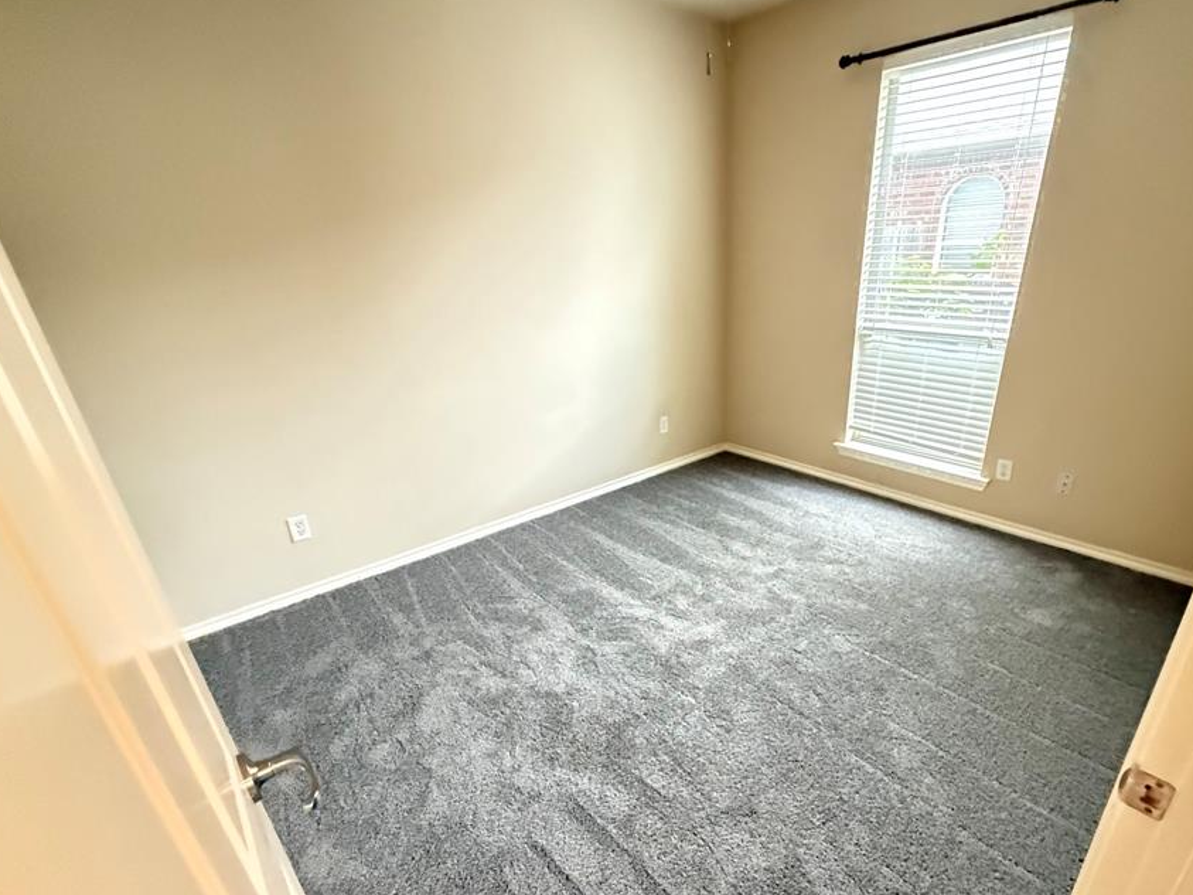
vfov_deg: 74.3
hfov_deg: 90.4
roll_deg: +1.6
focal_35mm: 17
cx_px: 682
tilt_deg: -24.4
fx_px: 586
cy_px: 511
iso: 1600
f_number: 2.2
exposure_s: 1/40
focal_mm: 2.22
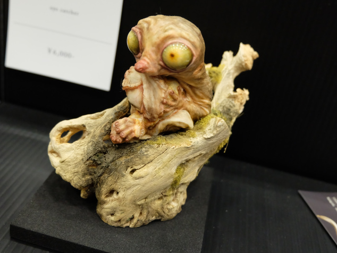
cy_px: 116
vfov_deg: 36.0
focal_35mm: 40
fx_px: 390
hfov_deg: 46.8
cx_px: 165
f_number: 4
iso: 3200
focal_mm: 22.2
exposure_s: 1/56
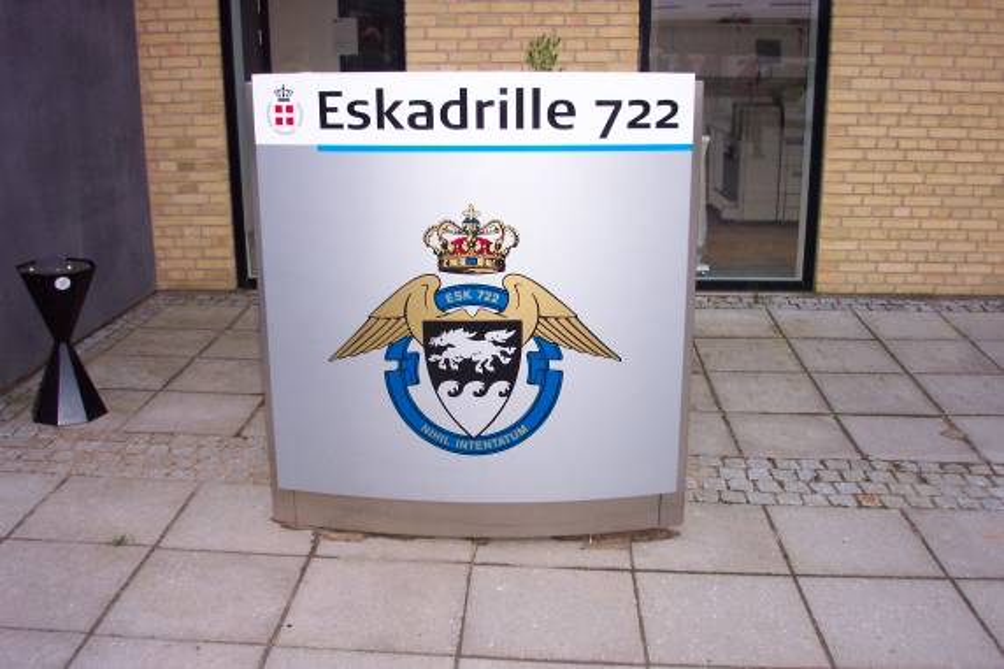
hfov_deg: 54.4
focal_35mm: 35
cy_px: 334
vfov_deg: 37.8
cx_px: 502
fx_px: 976
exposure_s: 1/30
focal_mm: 7.5
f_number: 2.8
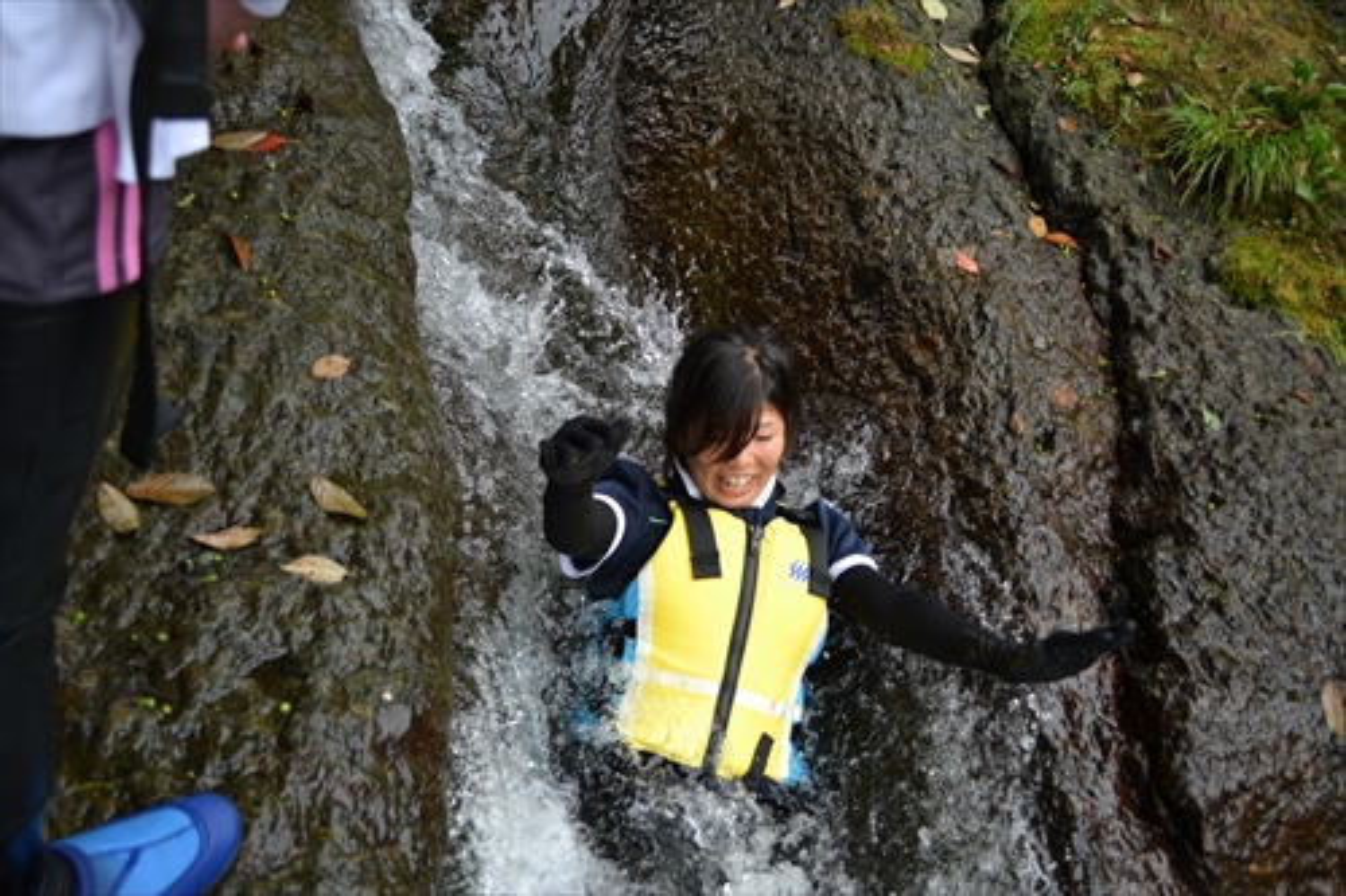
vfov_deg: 36.8
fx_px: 1345
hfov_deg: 53.1
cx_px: 673
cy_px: 448
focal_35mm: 36
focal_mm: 24
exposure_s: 1/500
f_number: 4
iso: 450
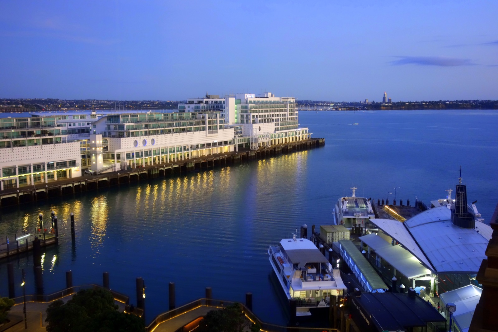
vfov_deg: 35.9
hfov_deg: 51.9
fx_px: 512
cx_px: 249
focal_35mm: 37
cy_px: 166
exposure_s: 1/25
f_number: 2.8
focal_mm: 13.9
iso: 800
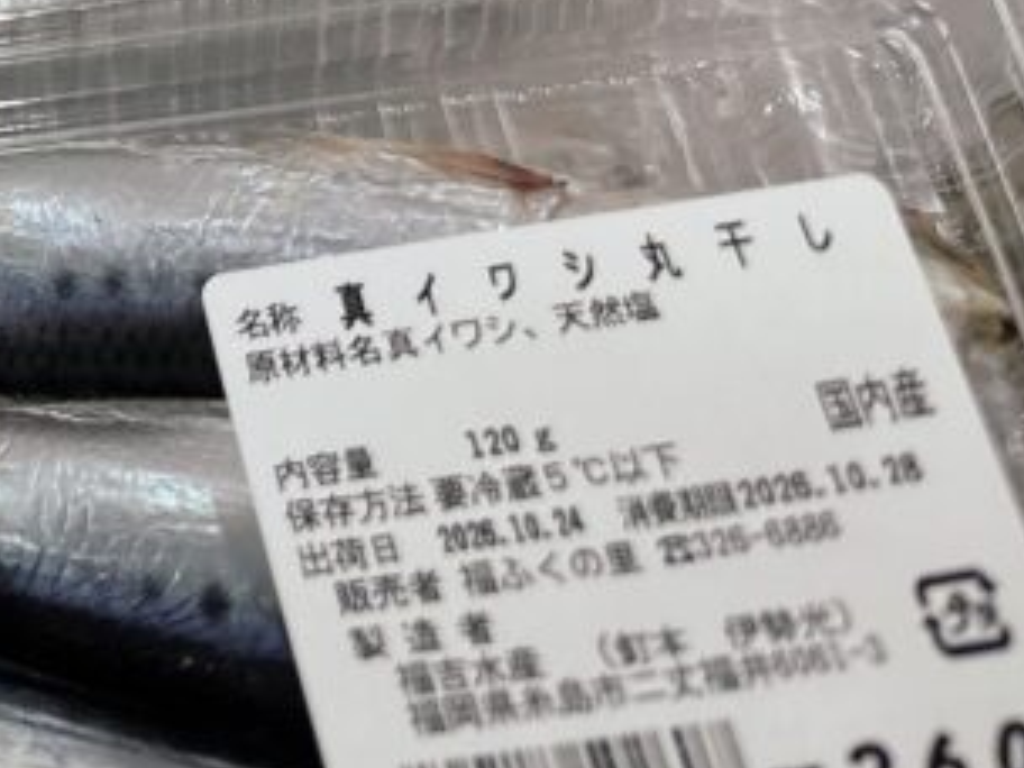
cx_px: -579
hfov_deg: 20.0
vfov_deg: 16.6
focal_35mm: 82
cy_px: -320
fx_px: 2426
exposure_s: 1/120
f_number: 1.6
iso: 100
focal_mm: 5.96
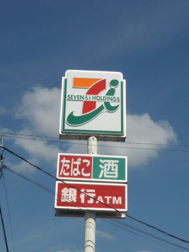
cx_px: 94
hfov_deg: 19.1
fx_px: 561
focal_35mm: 77
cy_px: 126
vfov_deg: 25.3
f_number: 9
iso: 125
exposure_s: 1/500
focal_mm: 8
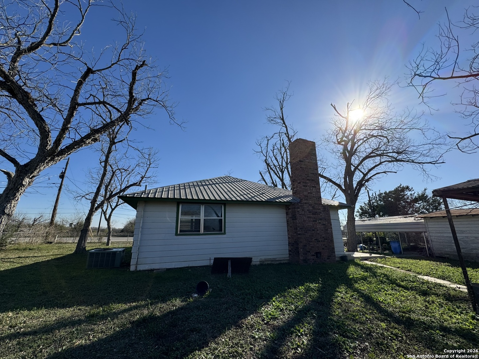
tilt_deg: +15.0
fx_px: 194
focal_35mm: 14
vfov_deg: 85.7
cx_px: 240
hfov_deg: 102.1
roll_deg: -0.4
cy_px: 180
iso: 50
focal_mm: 2.22
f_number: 2.2
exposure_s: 1/2415
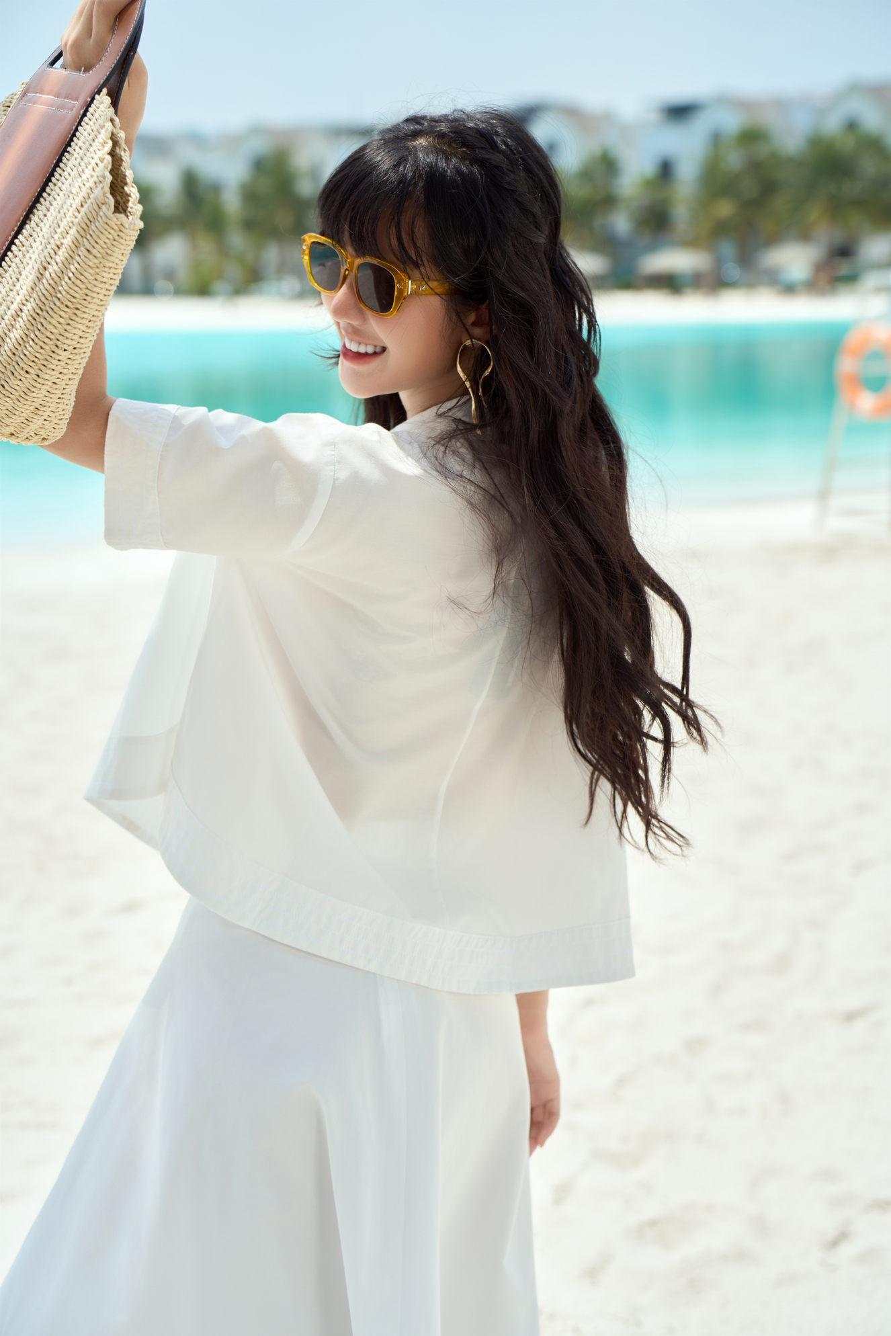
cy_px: 668
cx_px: 446
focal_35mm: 55
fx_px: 2041
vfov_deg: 36.2
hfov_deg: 24.6
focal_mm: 55
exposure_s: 1/1000
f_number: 3.5
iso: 100
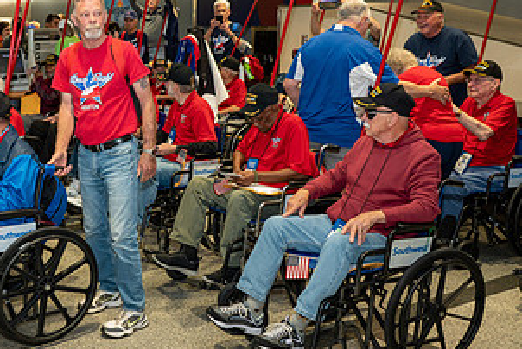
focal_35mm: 46
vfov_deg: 29.2
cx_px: 118
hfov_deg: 41.2
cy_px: 131
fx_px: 668
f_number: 4.5
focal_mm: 24
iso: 800
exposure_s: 1/40
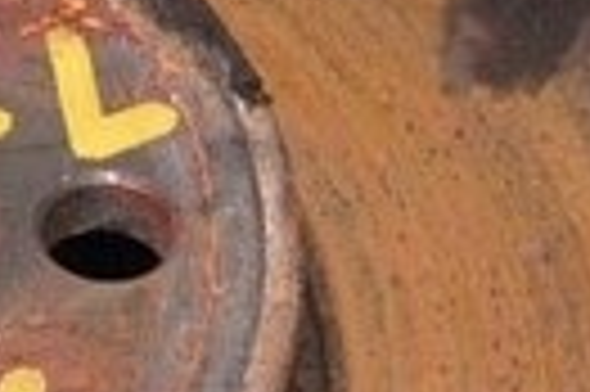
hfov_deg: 8.6
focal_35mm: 235
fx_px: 3847
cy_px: 381
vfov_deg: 5.8
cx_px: -302
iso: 1600
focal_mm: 20
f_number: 8
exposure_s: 1/200
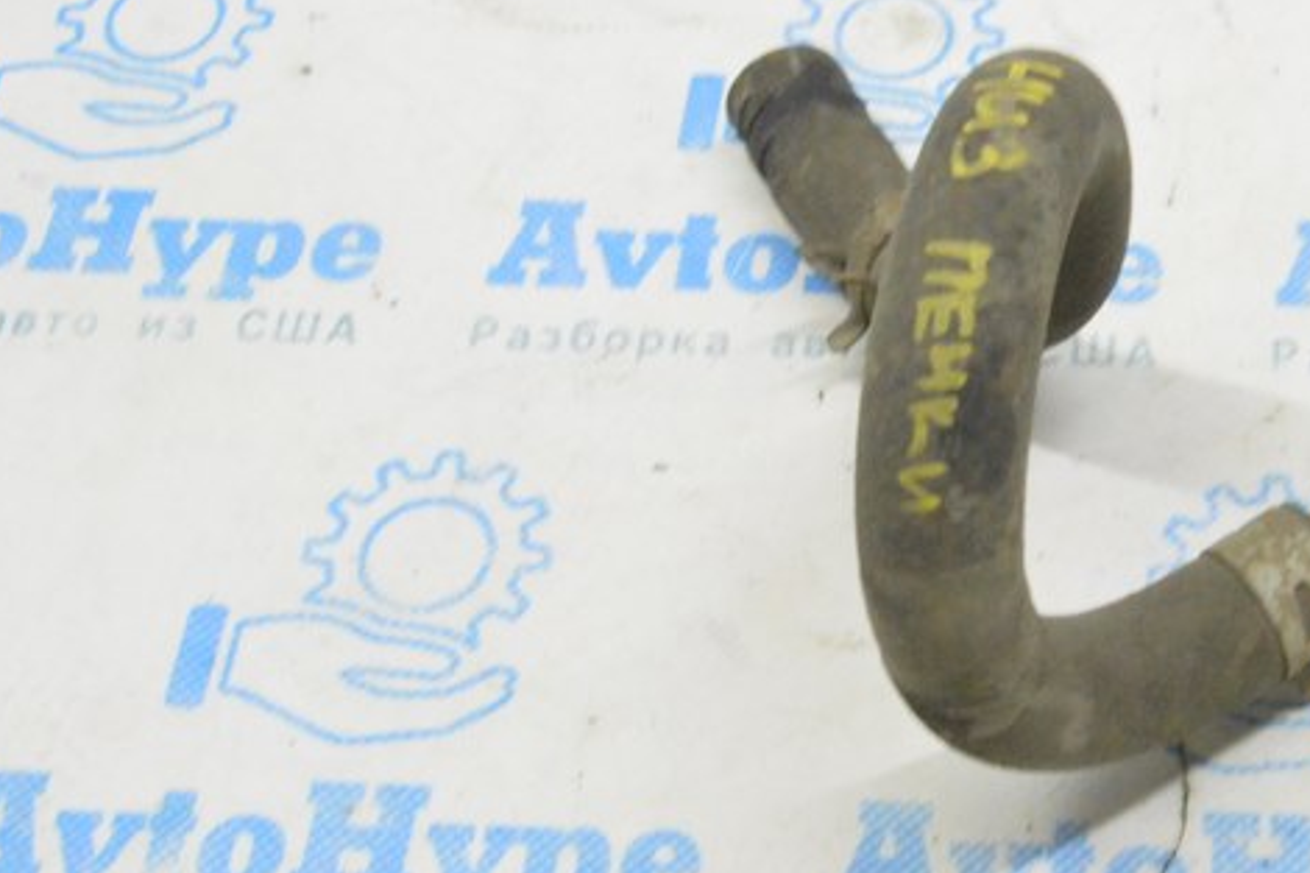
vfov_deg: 18.1
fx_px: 2731
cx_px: 1212
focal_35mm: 75
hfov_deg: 26.0
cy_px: 314
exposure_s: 1/15
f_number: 20
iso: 6400
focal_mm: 23
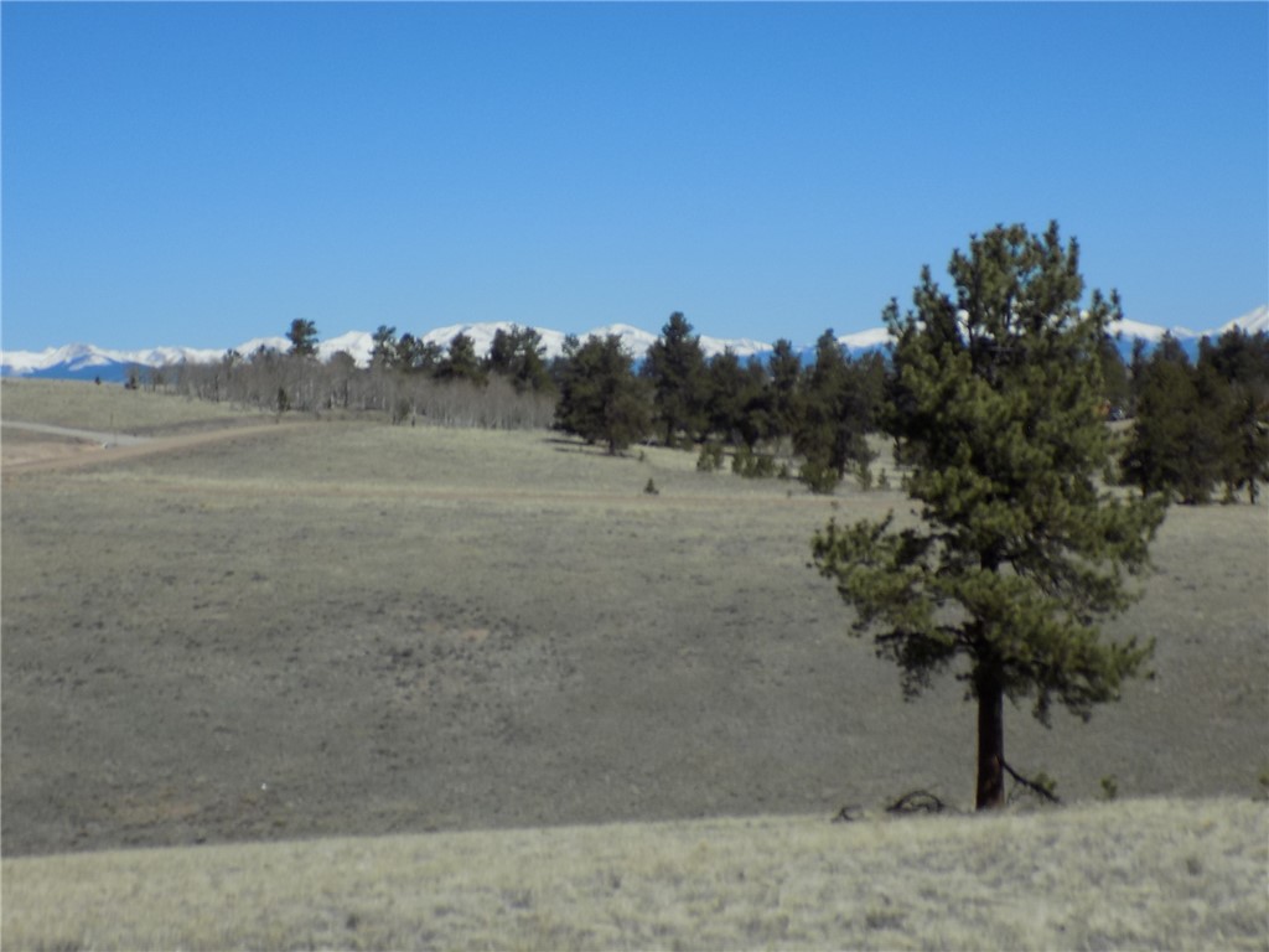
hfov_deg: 22.8
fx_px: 3153
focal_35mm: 86
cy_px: 476
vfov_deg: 17.2
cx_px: 634
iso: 80
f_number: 4.4
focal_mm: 15.3
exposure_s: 1/1000
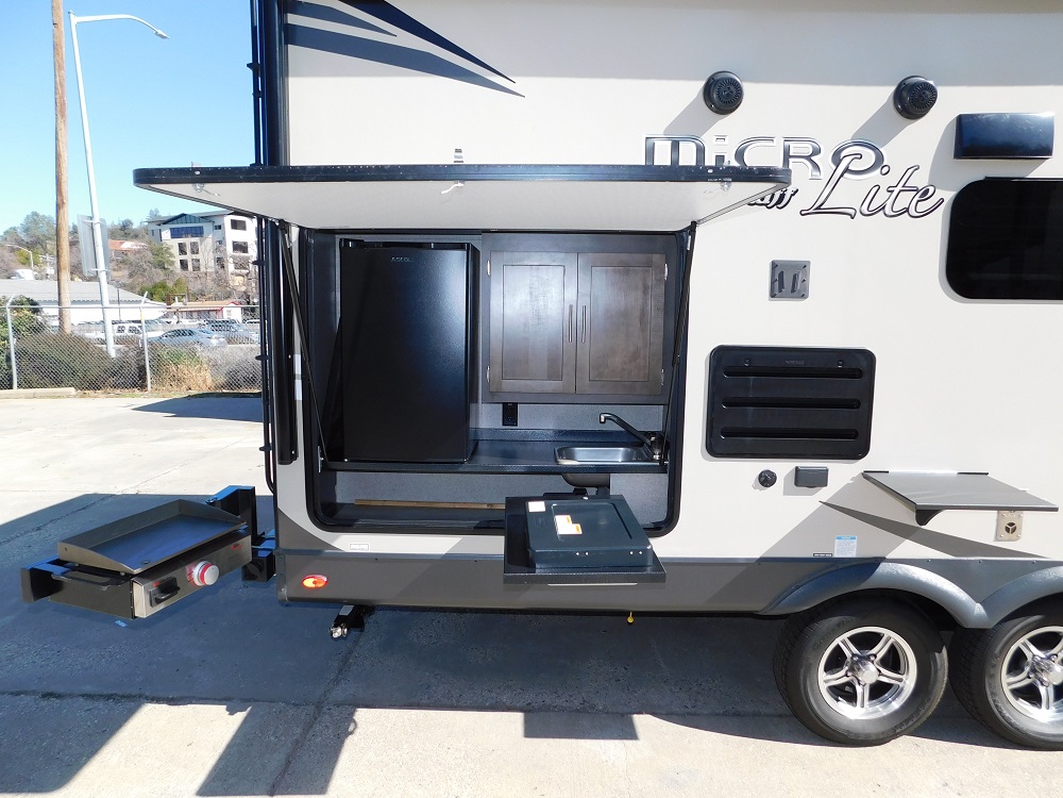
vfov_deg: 58.9
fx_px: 706
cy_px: 399
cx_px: 532
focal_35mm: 23
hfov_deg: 73.9
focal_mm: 4
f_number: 3
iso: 125
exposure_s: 1/800
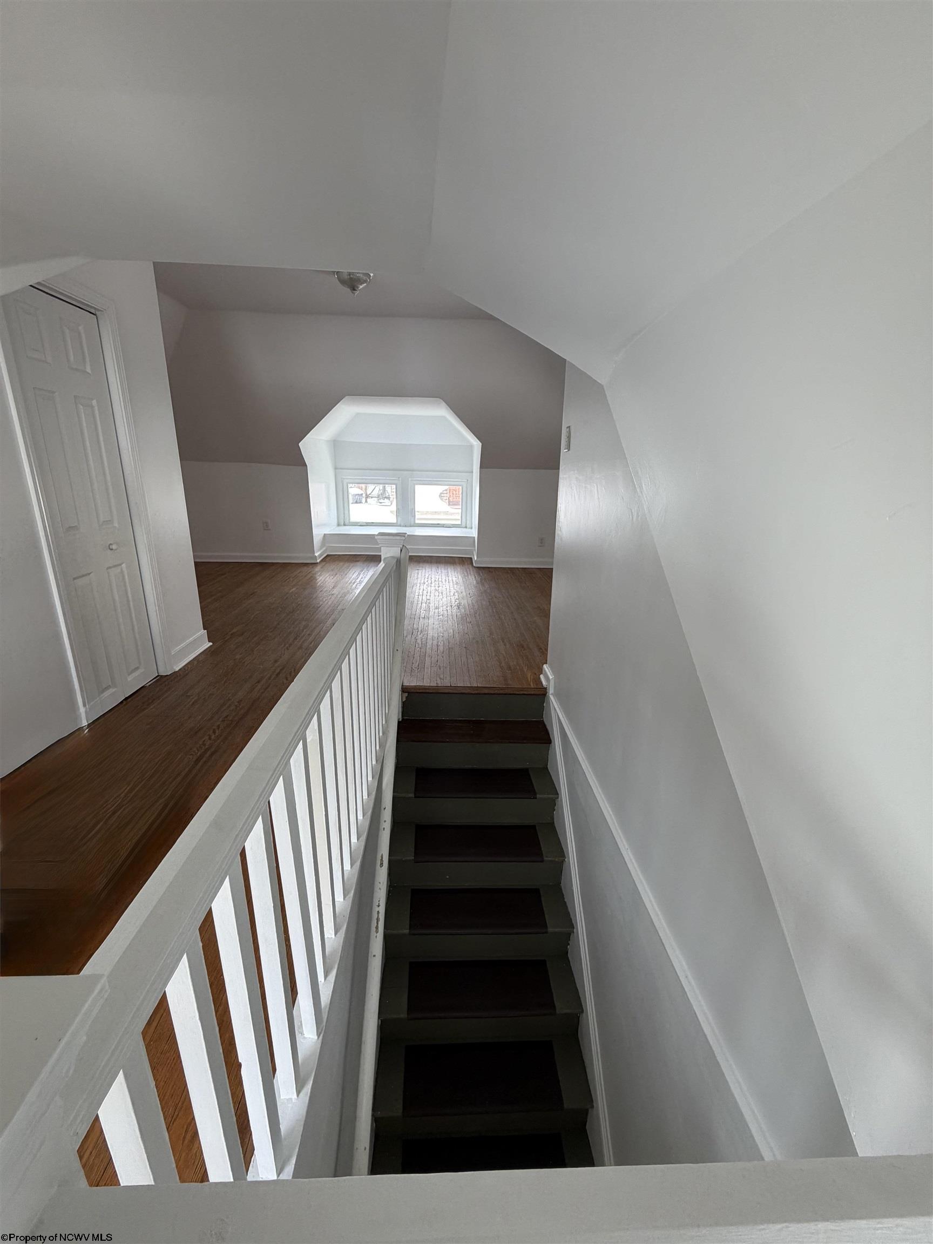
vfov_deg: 102.1
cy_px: 622
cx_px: 466
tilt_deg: -17.0
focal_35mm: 14
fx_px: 503
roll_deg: -1.1
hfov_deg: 85.7
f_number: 2.2
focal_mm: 2.22
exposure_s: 1/121
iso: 125
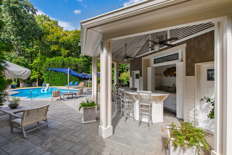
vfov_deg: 77.3
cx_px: 116
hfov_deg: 100.4
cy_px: 78
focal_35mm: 15
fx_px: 97
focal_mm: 10
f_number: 9
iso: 160
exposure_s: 1/80
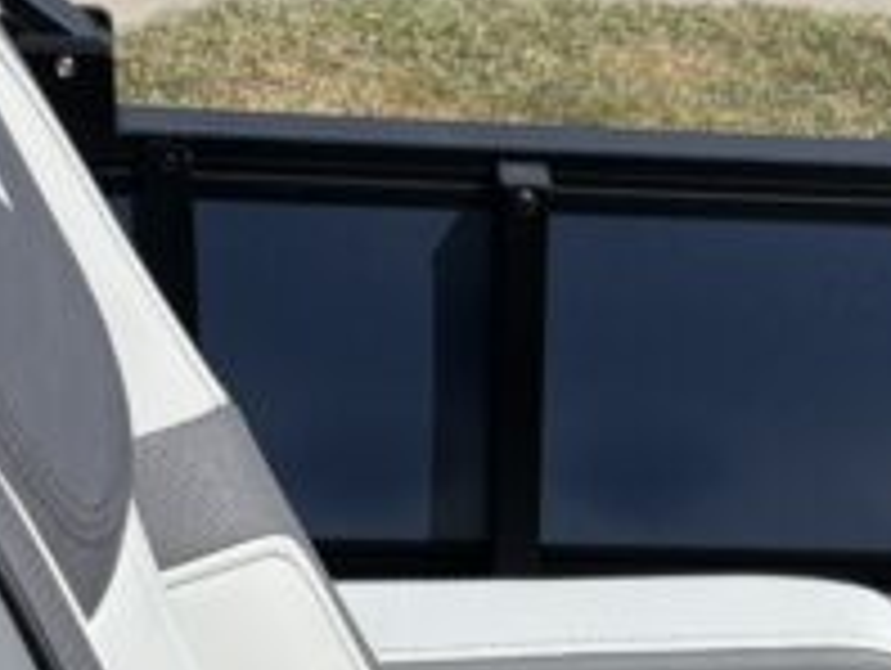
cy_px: 1578
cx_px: 1127
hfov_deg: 13.6
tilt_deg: -41.2
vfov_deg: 9.5
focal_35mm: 140
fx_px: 3608
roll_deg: -10.5
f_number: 1.6
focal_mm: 5.96
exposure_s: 1/3311
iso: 50
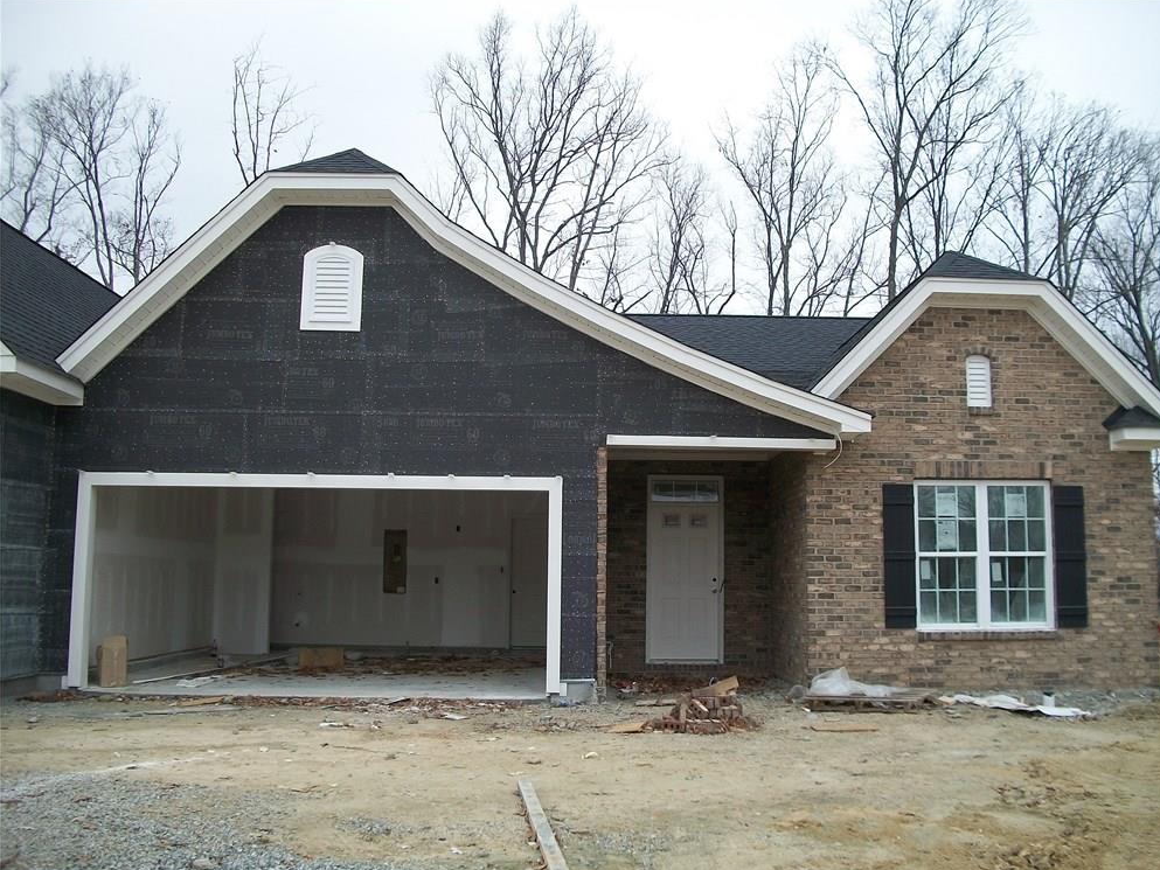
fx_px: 1106
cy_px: 444
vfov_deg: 43.0
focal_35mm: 33
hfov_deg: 55.3
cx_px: 597
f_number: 2.9
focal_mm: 5.7
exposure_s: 1/500
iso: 80
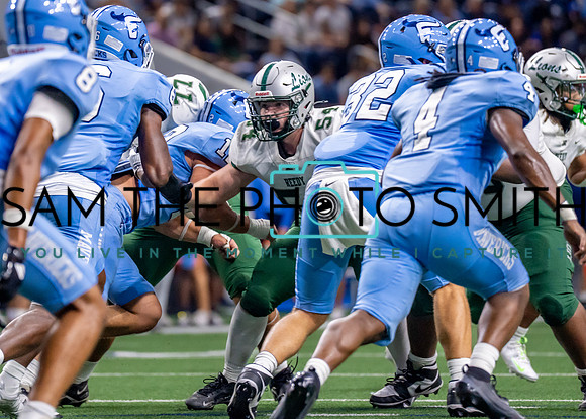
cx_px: 213
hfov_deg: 5.2
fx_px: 6458
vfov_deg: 3.7
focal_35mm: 388
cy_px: 143
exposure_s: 1/1000
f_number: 2.8
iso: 2000
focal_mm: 200
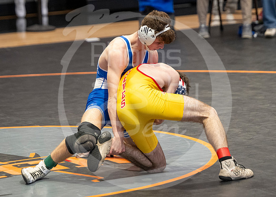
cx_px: 132
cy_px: 51
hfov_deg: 8.4
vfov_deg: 6.0
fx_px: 1882
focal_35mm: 240
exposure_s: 1/1000
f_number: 2.8
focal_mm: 135
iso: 3200
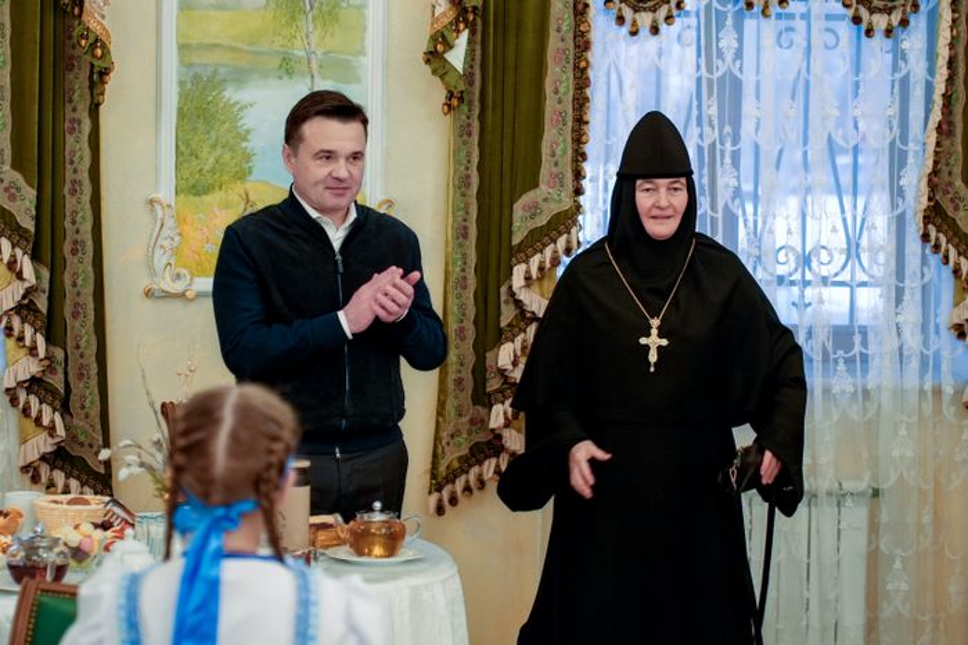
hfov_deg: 18.4
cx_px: 484
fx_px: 2984
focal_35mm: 111
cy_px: 322
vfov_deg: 12.3
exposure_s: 1/200
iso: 1600
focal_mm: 74
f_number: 2.8
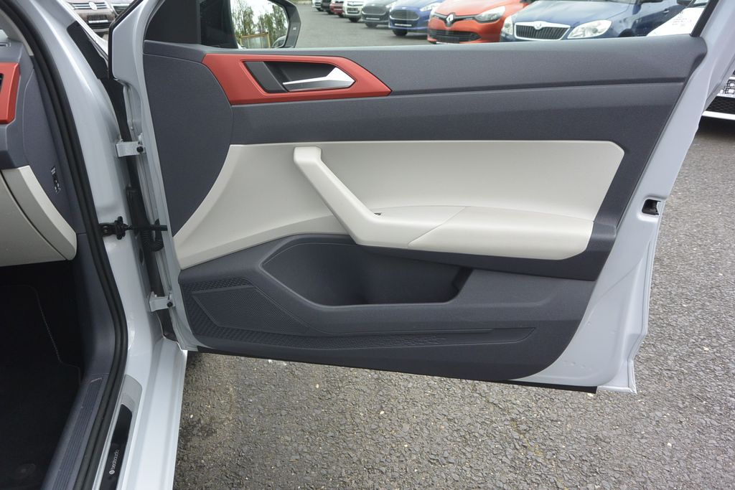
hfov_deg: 67.4
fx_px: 551
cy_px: 245
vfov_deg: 47.9
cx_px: 368
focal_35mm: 27
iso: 160
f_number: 4
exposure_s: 1/500
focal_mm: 10
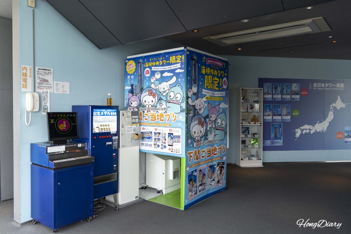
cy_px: 117
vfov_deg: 46.4
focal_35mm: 28
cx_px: 176
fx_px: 273
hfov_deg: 65.5
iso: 200
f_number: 4
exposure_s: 1/160
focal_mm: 28
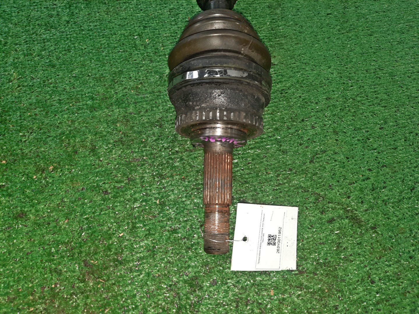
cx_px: 210
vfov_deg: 54.9
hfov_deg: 69.4
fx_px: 303
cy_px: 157
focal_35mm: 25
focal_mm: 4.6
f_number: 2
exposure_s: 1/33
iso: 288
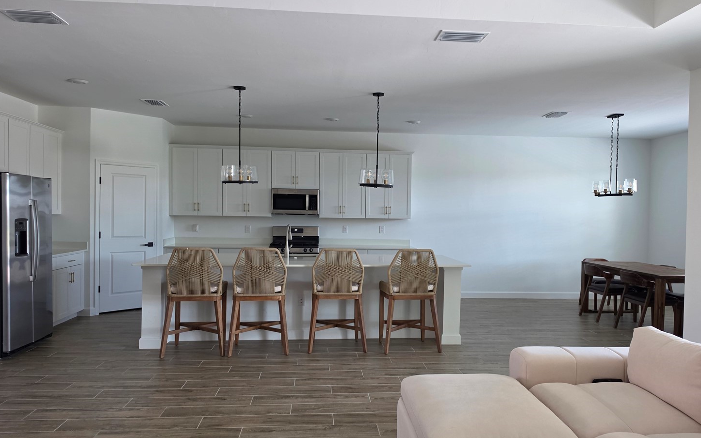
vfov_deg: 46.0
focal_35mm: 27
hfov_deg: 68.4
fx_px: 516
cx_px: 368
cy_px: 220
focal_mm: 6.5
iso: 200
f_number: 1.4
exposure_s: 1/120
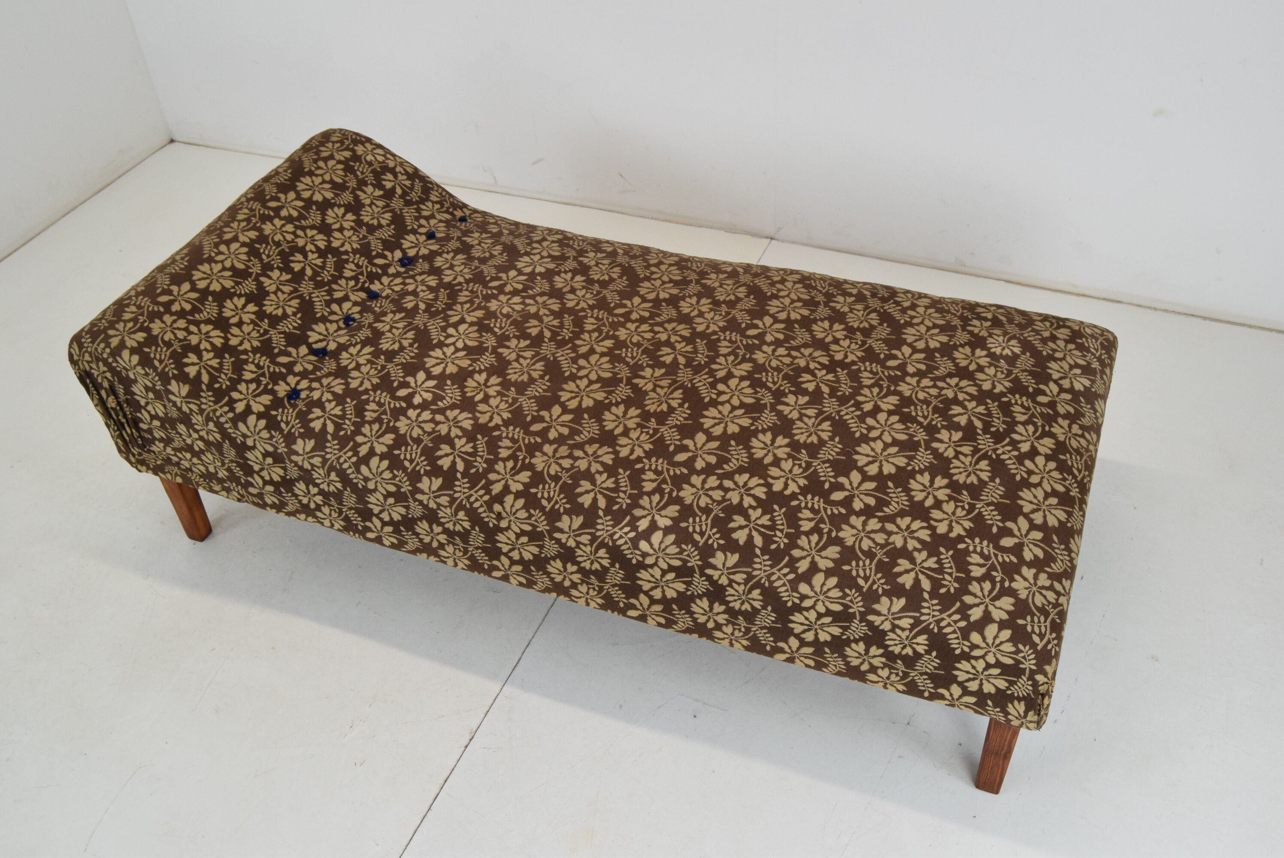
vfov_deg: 40.0
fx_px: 1178
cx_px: 642
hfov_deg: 57.2
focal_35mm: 33
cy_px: 429
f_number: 7.1
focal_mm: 22
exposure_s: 1/200
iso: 1600
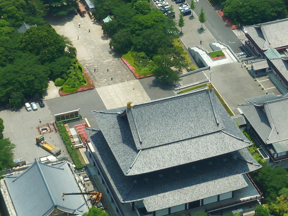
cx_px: 188
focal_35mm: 119
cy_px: 94
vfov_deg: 12.4
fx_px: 990
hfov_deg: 16.5
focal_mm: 11
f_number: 4.1
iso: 80
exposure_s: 1/400
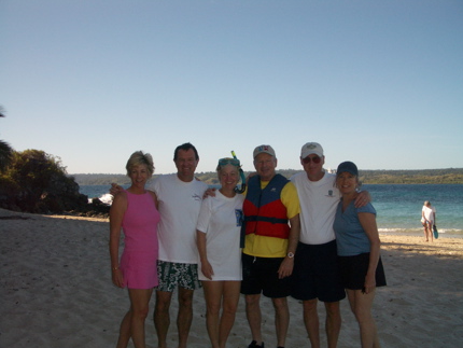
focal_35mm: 36
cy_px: 177
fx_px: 482
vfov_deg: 39.7
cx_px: 229
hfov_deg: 51.3
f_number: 4.3
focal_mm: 5.8
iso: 100
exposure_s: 1/800
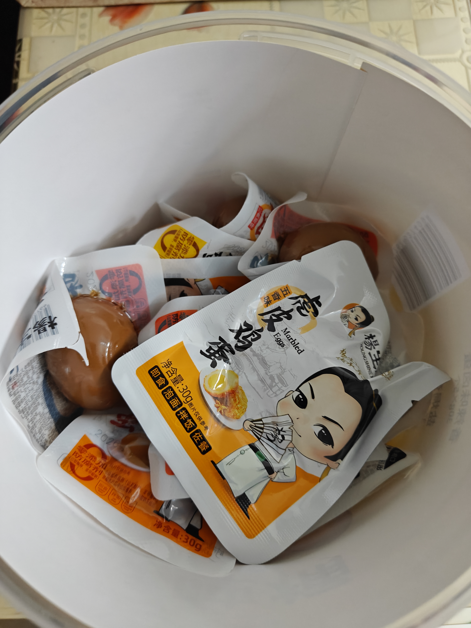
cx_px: 236
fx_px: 435
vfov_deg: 71.6
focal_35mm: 24
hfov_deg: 56.8
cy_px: 314
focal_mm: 5.59
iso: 1250
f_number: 1.8
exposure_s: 1/50
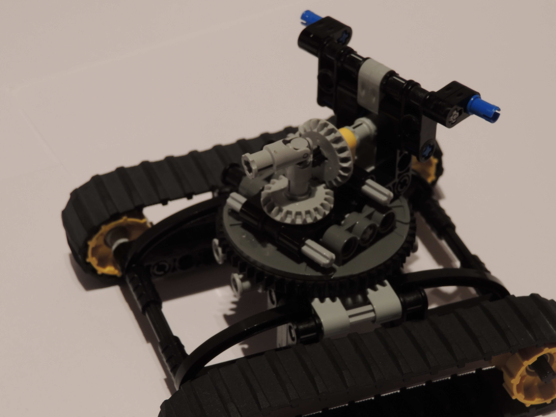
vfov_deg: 14.8
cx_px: 278
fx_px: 1606
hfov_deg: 19.6
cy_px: 208
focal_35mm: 100
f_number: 4.6
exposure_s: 1/3
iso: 100
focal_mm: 17.8
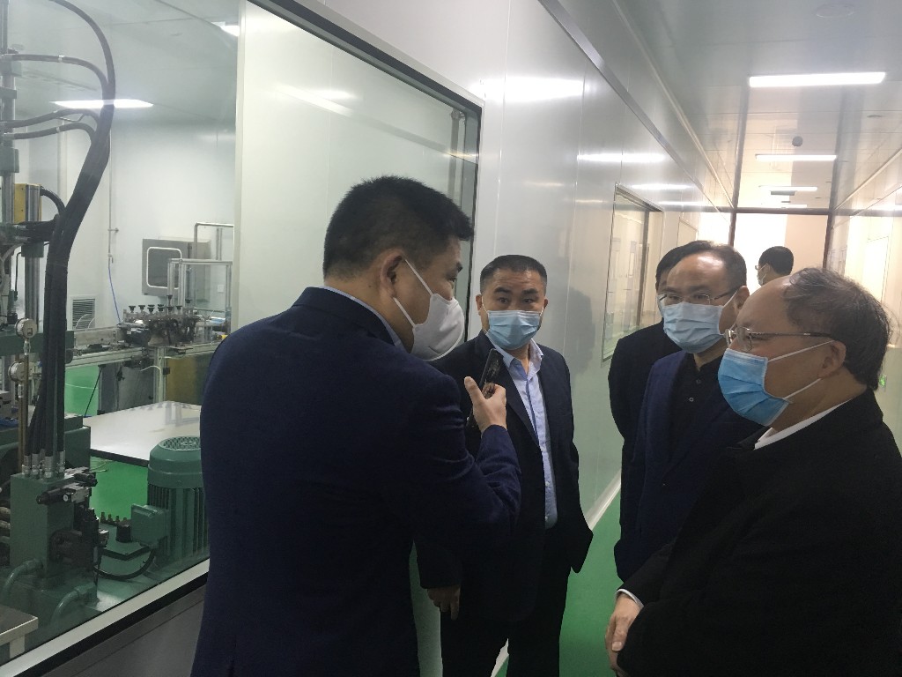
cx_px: 451
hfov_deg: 61.7
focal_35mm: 29
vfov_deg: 48.2
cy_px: 338
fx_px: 756
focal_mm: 4.15
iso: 64
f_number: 2.2
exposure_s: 1/17
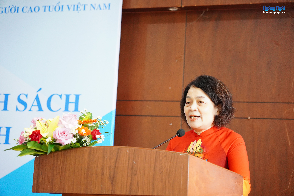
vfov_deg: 18.2
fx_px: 612
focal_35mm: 75
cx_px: 147
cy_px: 98
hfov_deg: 27.0
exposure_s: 1/125
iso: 1600
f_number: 2.8
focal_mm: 50
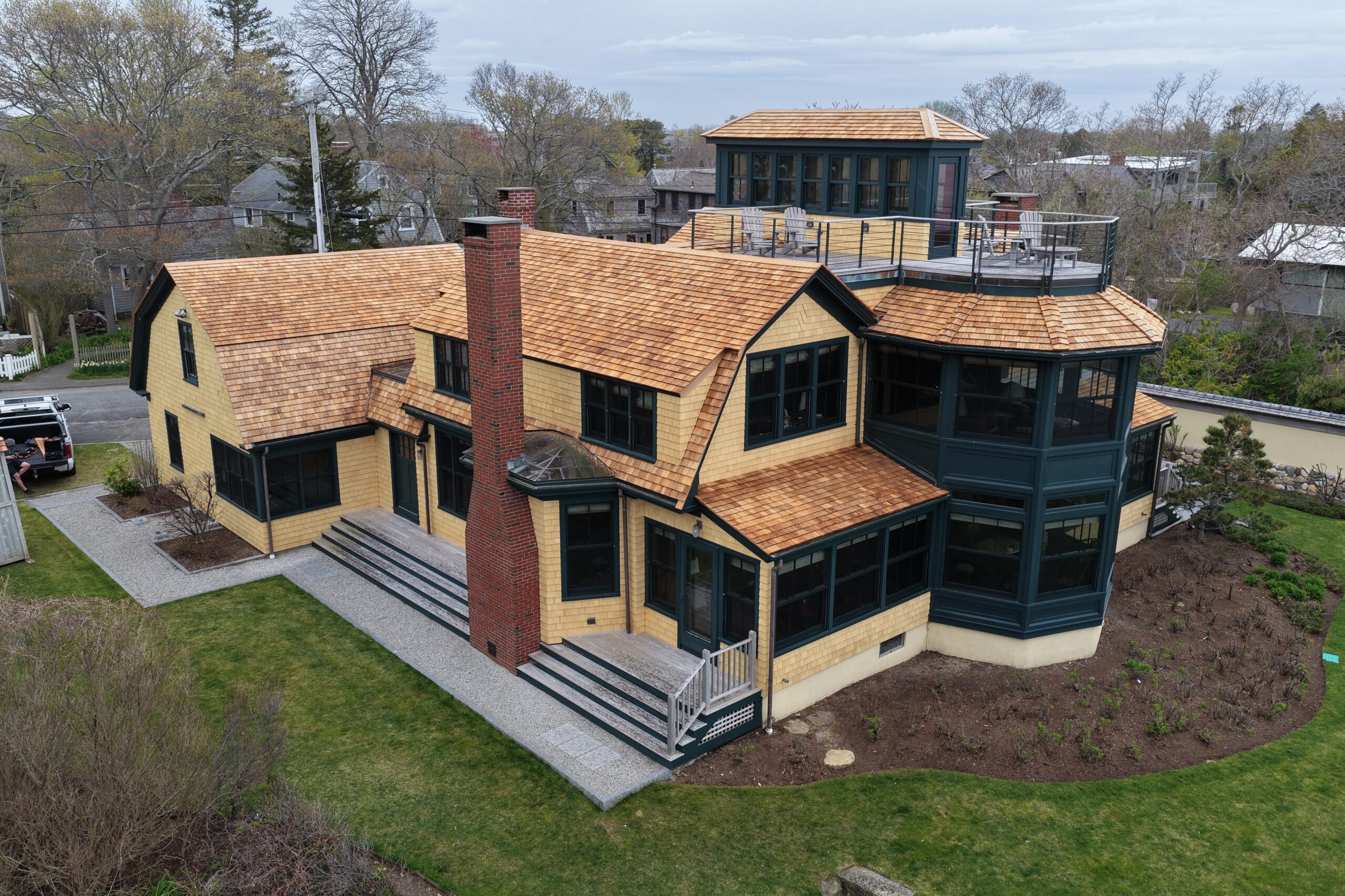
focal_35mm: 28
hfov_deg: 65.5
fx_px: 1046
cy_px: 448
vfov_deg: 46.4
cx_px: 672
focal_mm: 14.45
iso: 200
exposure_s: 1/320
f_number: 2.8
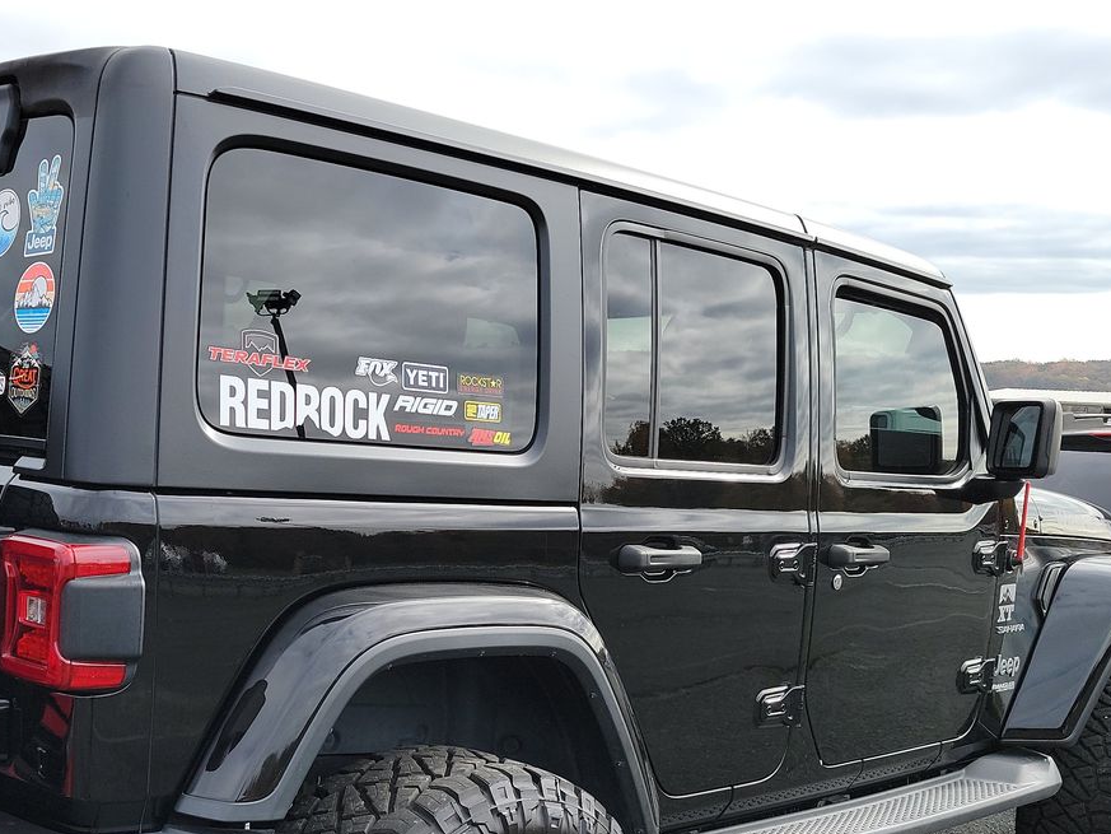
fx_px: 1412
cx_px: 355
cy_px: 647
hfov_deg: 42.3
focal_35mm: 44
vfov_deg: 32.1
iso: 50
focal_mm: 6.7
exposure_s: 1/423
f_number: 1.8
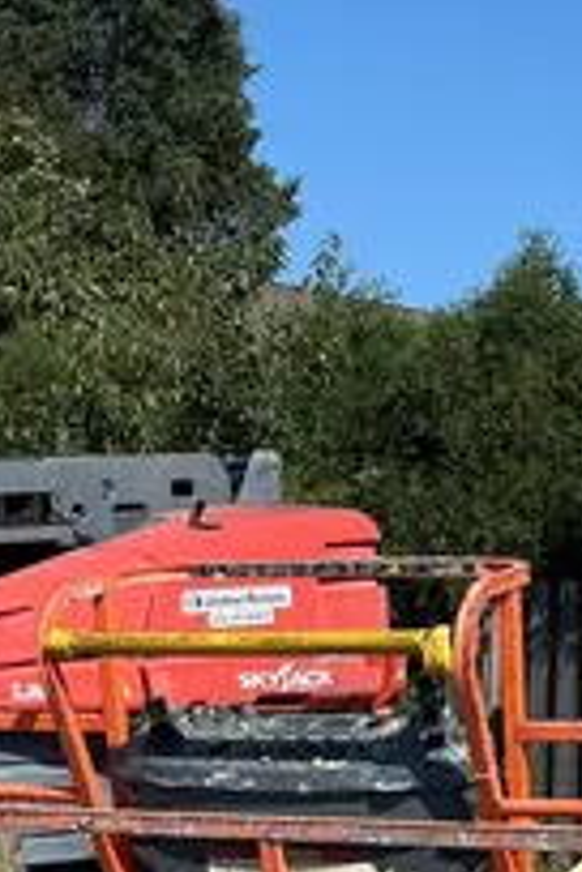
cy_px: 913
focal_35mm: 97
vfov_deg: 20.2
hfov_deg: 14.0
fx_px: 2352
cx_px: 458
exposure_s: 1/4149
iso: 50
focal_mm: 5.1
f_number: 1.6
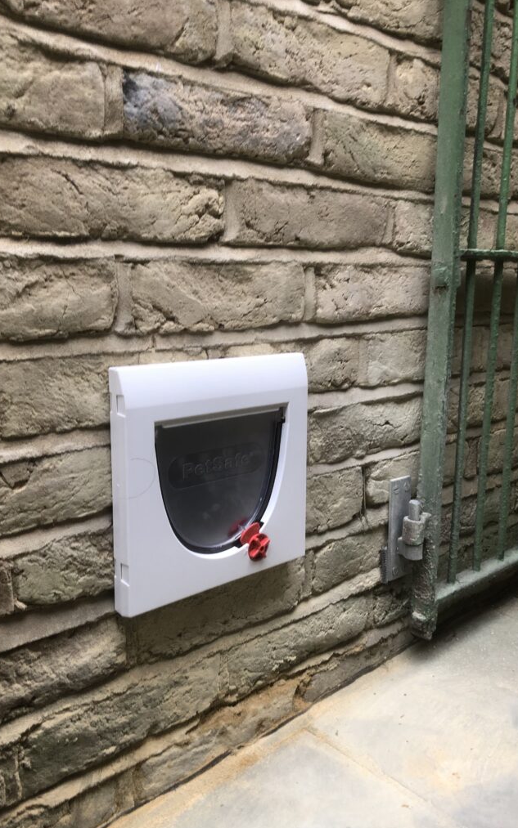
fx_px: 678
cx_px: 241
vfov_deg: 62.9
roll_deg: +0.0
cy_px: 415
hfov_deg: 41.8
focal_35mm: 30
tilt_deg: -10.7
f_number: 1.8
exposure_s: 1/17
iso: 50
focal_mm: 3.99
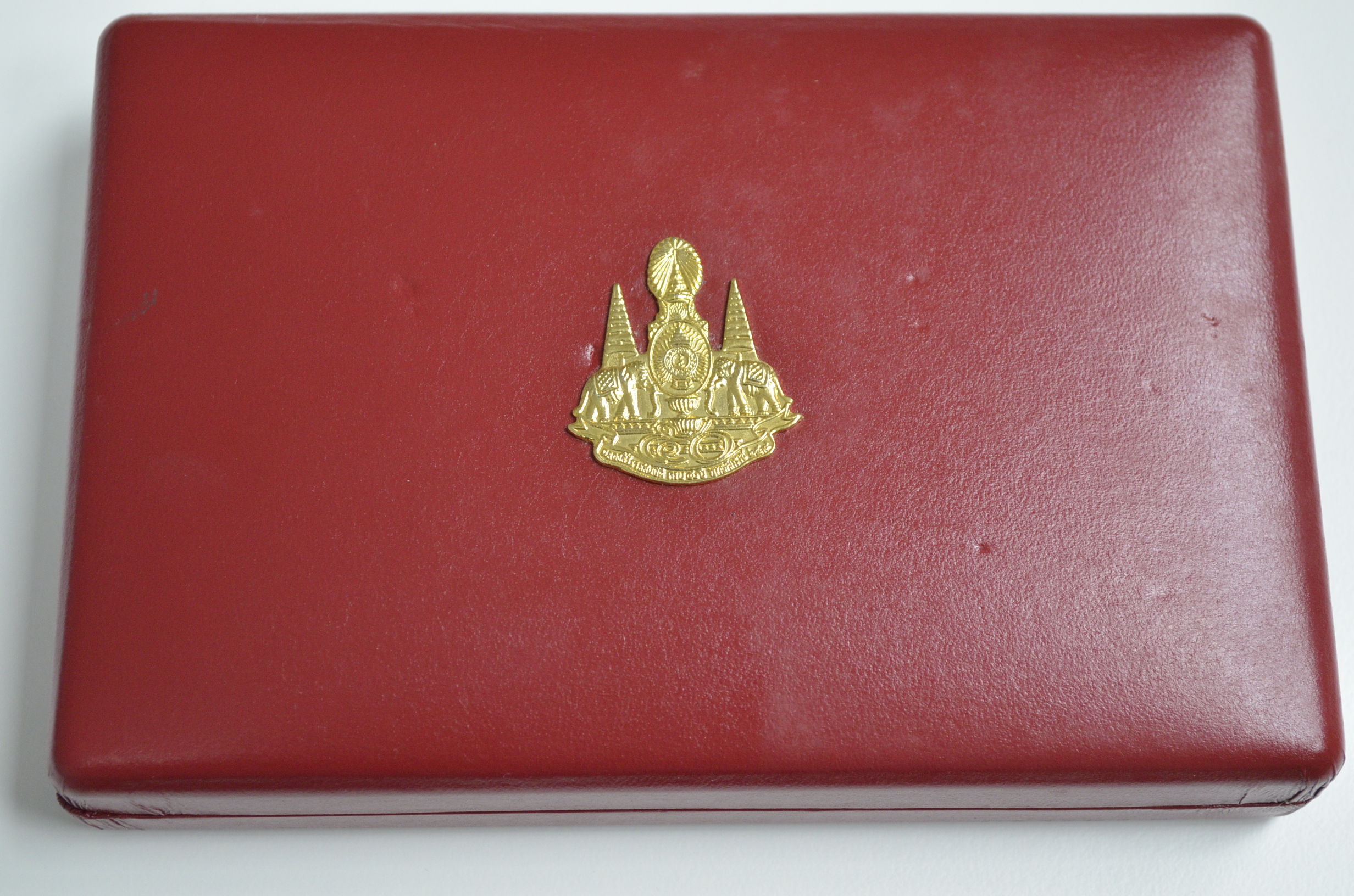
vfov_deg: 19.6
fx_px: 2590
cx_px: 677
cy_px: 448
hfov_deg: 29.3
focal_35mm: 69
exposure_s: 1/60
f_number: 5.3
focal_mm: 46
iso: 1100
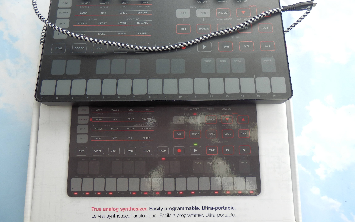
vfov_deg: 46.0
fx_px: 261
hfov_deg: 68.4
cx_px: 175
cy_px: 103
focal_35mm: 27
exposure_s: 1/60
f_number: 3
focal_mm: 4.5
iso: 80
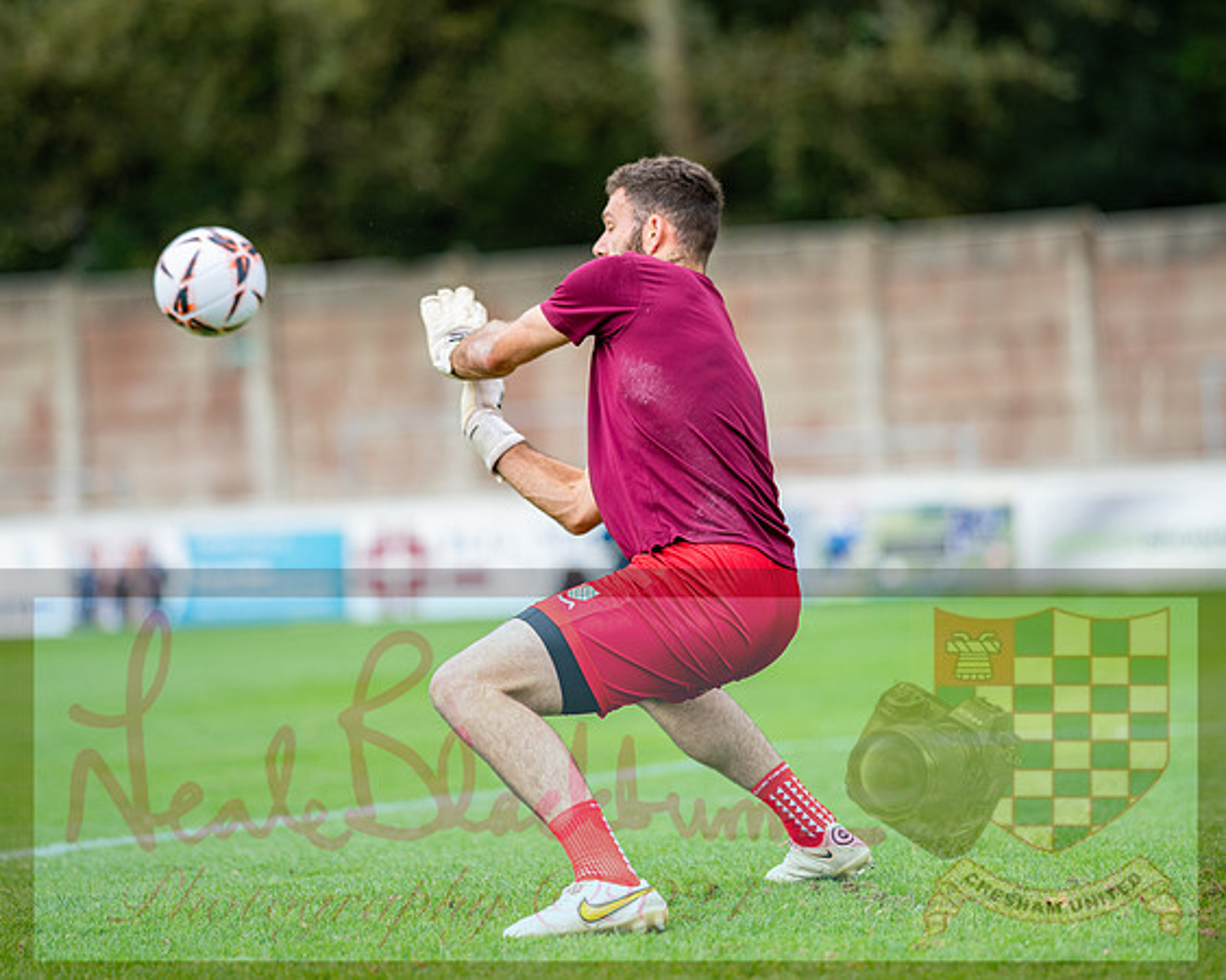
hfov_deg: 11.0
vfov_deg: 8.8
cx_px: 627
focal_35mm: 175
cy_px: 439
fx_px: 6364
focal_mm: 135
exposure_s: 1/1200
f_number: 1.8
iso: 160
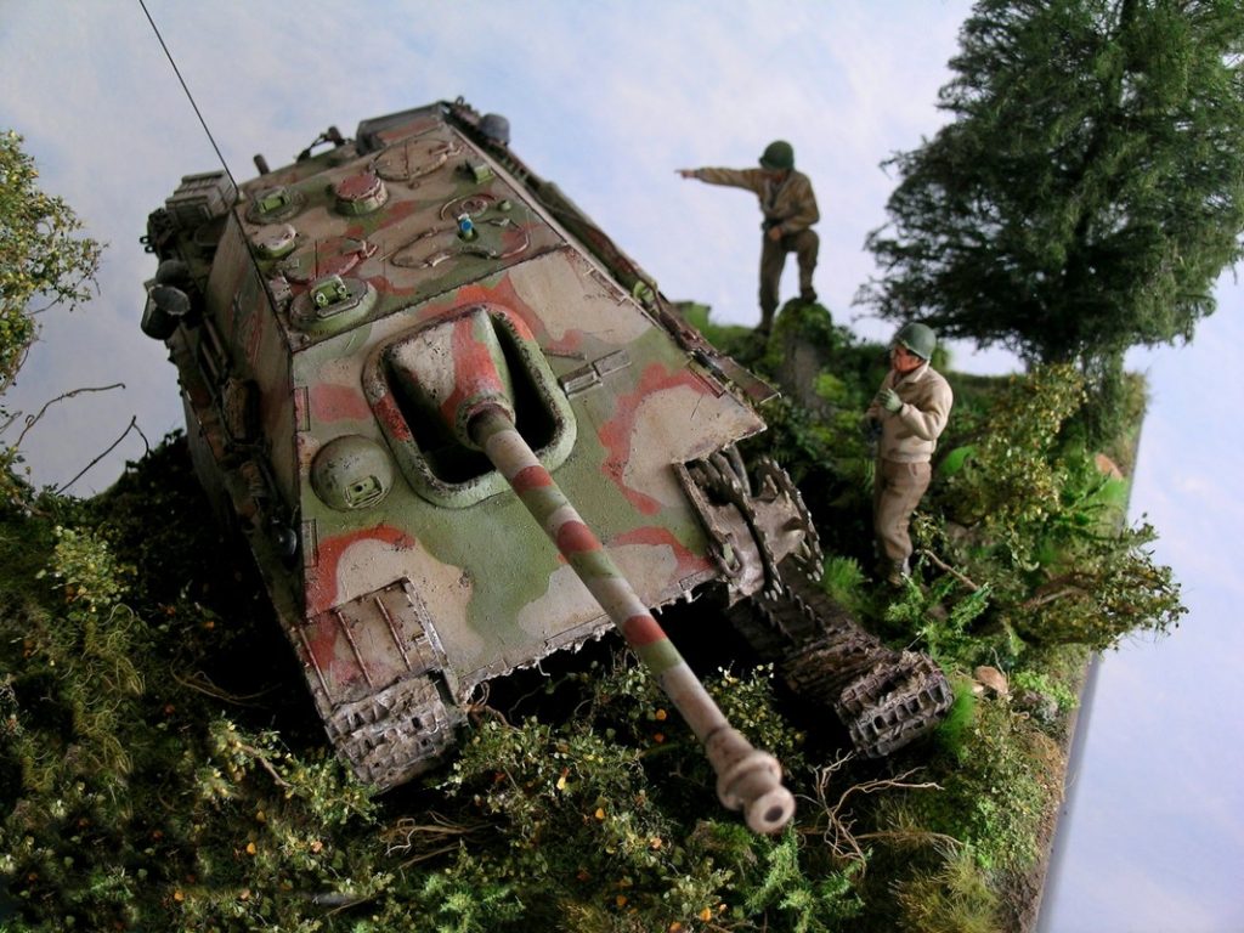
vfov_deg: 29.1
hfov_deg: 38.2
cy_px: 466
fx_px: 1797
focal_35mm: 50
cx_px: 622
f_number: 3.8
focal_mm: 10.3
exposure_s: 1/10.2
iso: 50
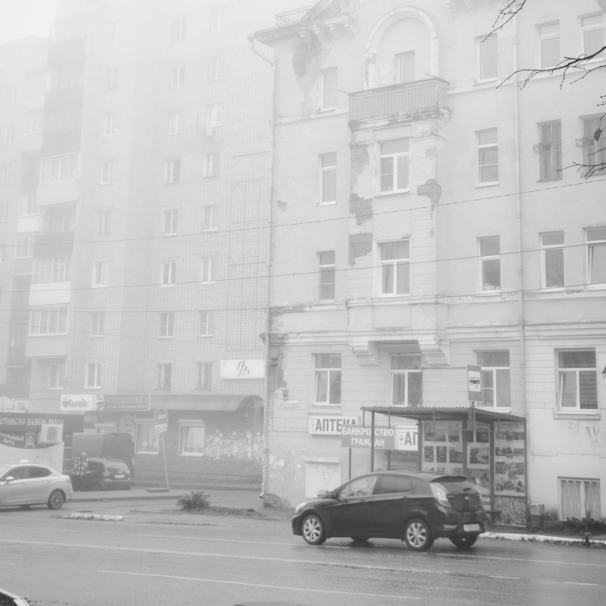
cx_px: 274
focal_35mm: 63
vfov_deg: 26.9
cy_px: 146
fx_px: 1248
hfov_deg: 27.3
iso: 50
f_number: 1.65
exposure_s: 1/122
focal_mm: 6.19
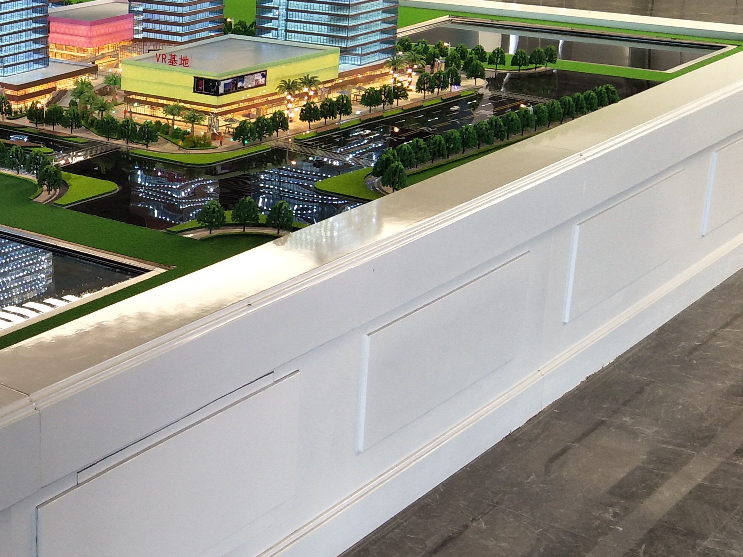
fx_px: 1138
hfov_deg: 33.0
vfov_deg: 27.5
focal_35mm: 53
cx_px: -8
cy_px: 231
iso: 43
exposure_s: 1/50
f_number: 1.7
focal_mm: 4.1
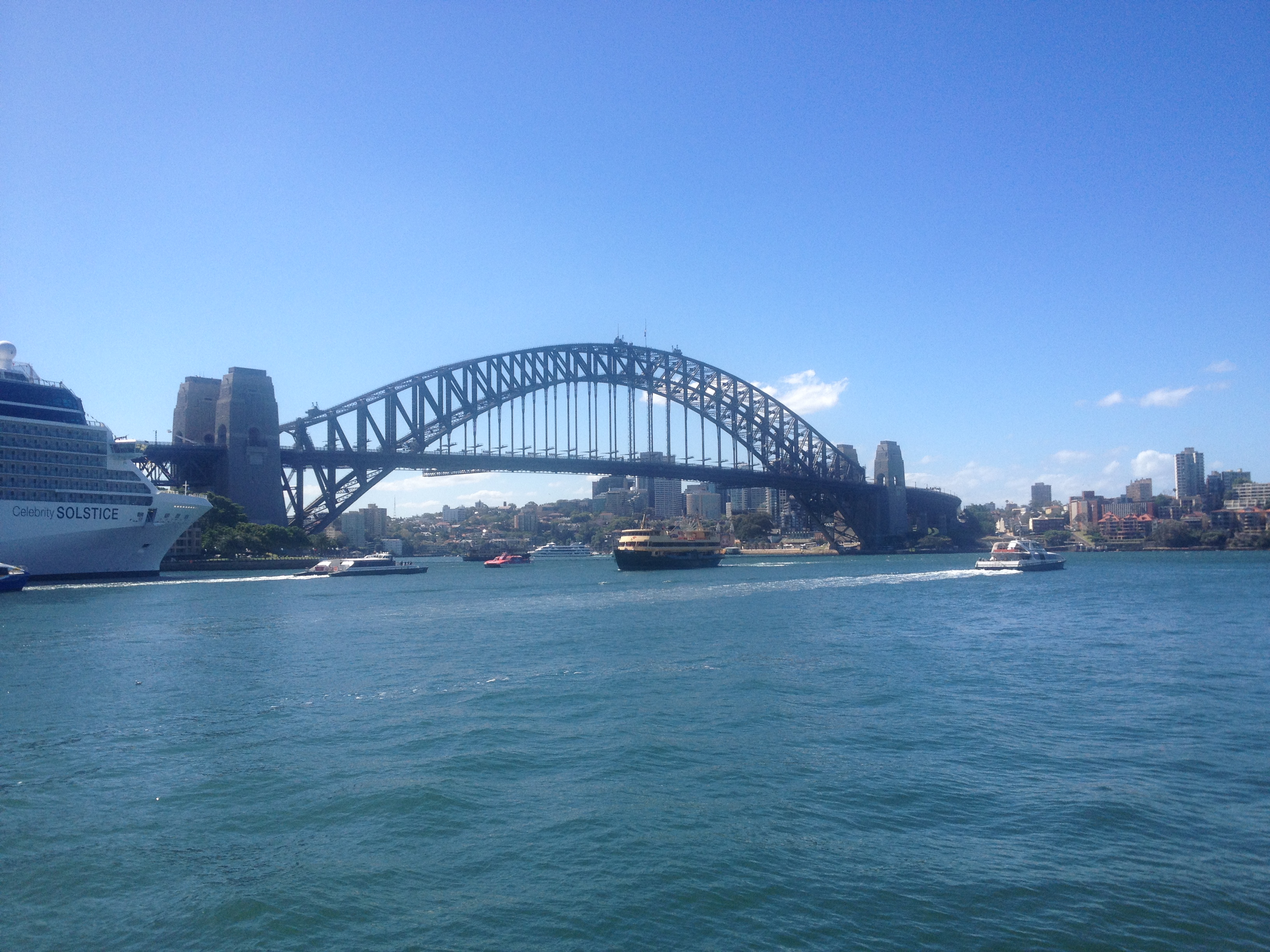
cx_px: 635
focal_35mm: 35
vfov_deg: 40.7
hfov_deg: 52.6
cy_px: 476
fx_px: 1284
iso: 50
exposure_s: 1/1727
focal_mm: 4.28
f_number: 2.4
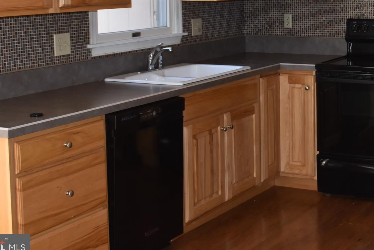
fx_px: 738
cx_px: 297
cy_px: 31
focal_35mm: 71
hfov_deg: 27.9
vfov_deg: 18.9
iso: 720
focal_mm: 26
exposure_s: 1/125
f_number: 5.6
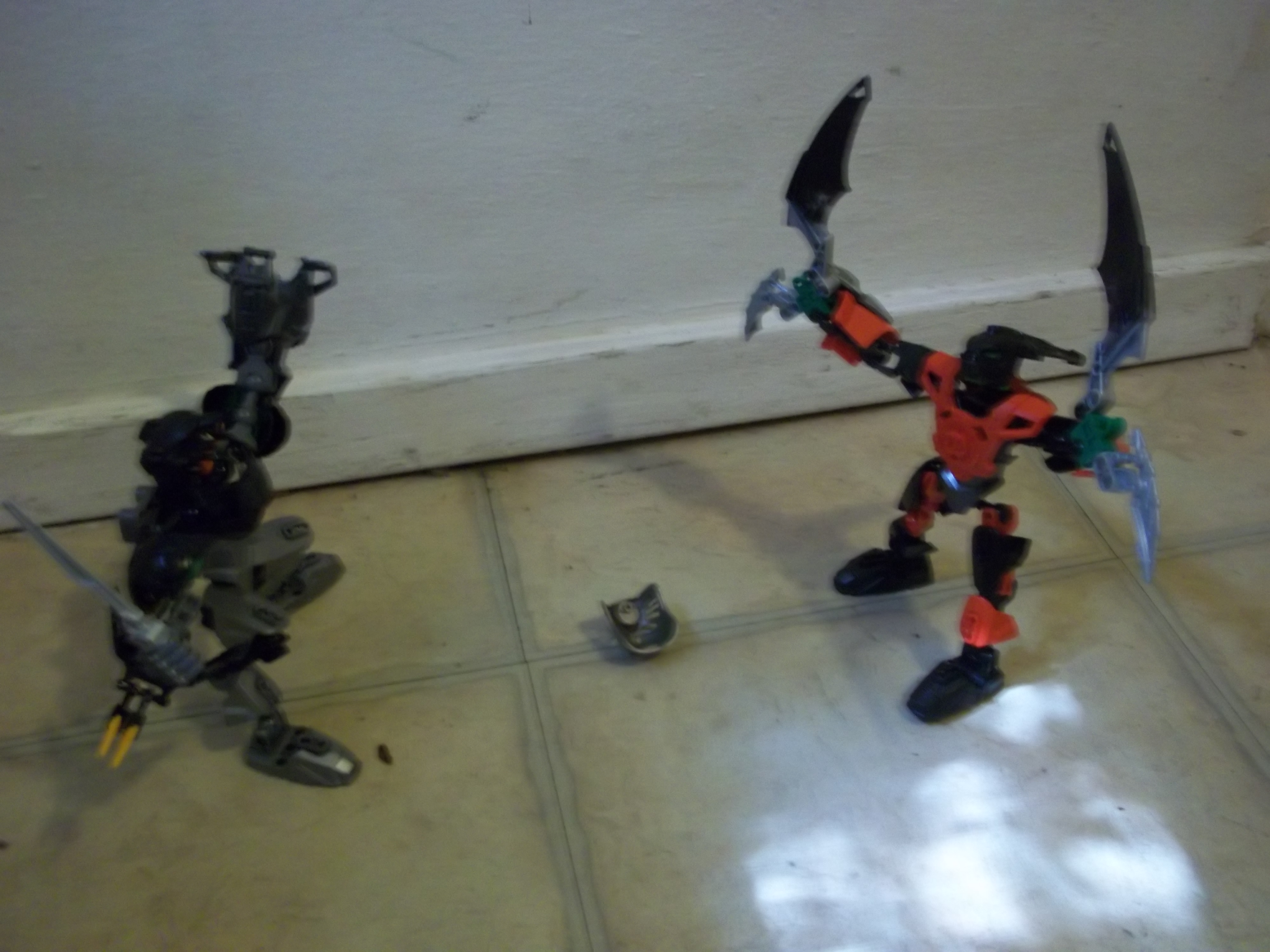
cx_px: 635
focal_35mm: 36
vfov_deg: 39.7
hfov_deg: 51.4
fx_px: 1321
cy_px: 476
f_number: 3.1
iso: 320
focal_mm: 6.5
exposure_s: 1/8
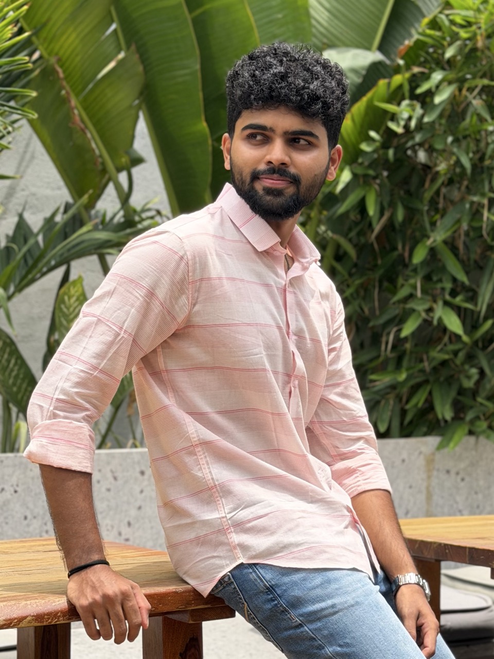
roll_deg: -0.3
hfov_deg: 30.3
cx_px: 247
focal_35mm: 48
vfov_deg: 39.7
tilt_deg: -1.5
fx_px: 913
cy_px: 330
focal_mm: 6.76
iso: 64
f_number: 1.78
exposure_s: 1/2208
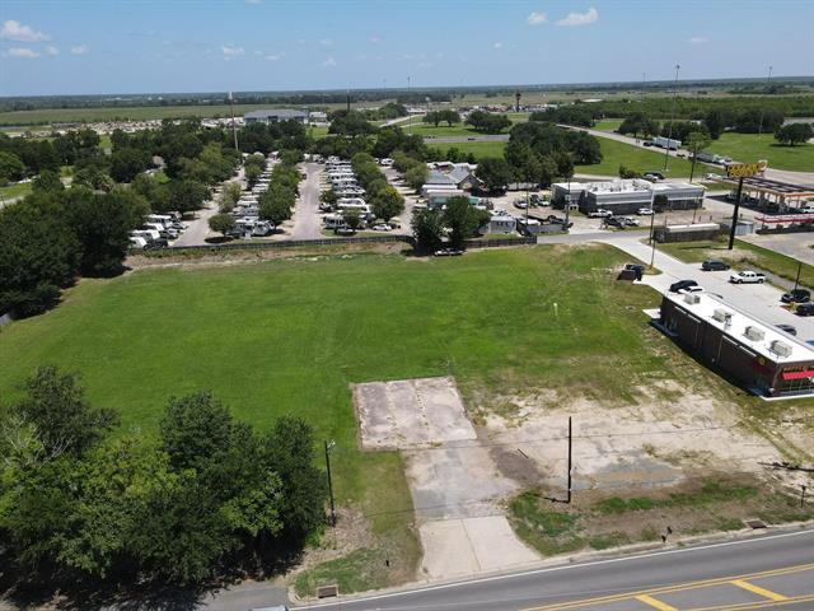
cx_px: 407
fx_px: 564
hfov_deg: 71.6
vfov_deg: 56.8
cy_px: 306
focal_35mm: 24
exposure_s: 1/800
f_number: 2.8
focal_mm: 4.5
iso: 100
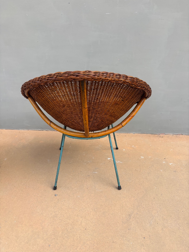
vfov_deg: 67.3
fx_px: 189
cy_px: 126
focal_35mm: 26
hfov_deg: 53.1
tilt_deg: -23.6
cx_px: 94
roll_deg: -1.0
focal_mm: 5.96
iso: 50
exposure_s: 1/622
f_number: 1.6
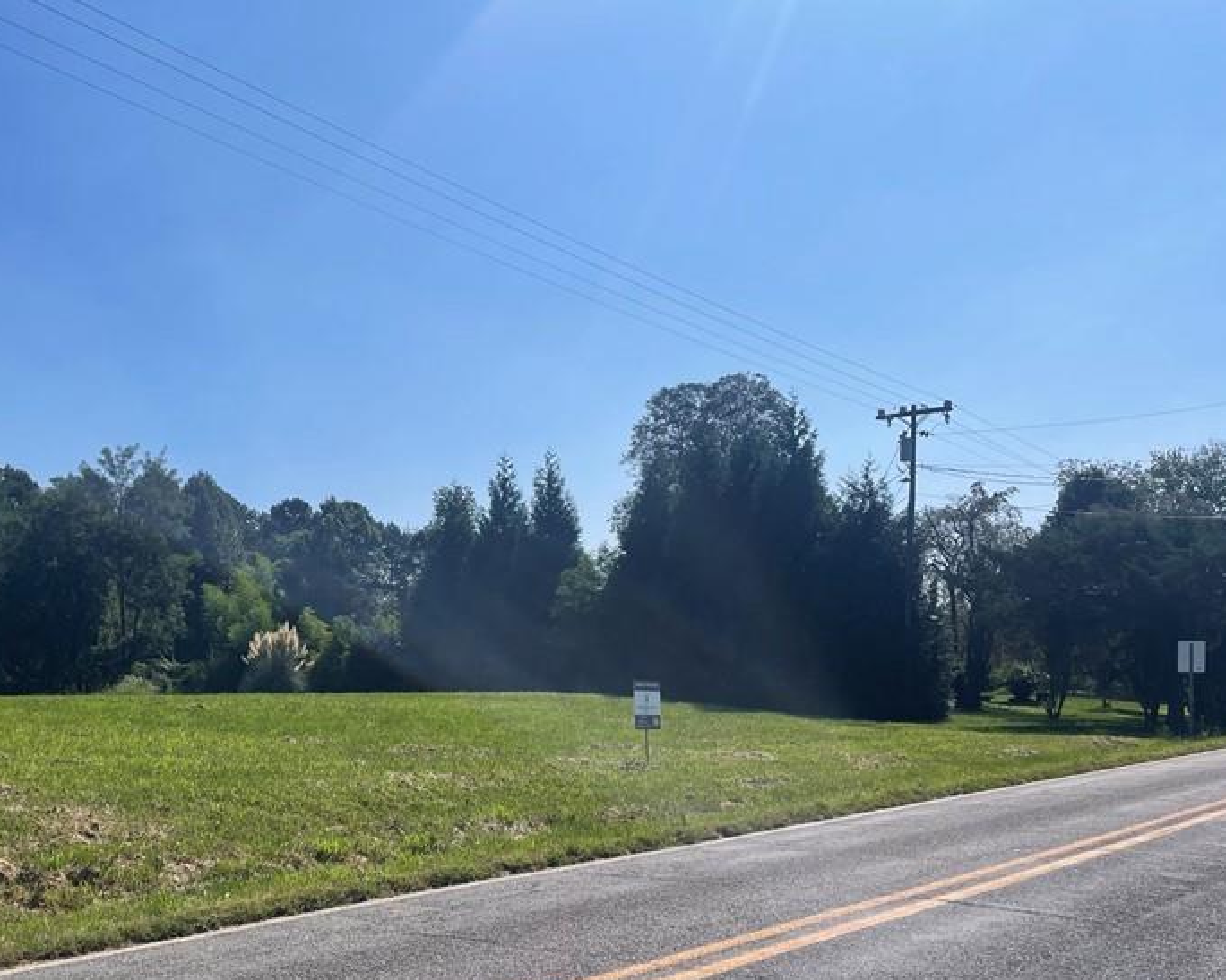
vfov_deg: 38.9
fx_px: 1379
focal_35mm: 38
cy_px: 600
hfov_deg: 46.8
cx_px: 360
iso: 32
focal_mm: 4.2
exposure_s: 1/7299
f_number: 1.6
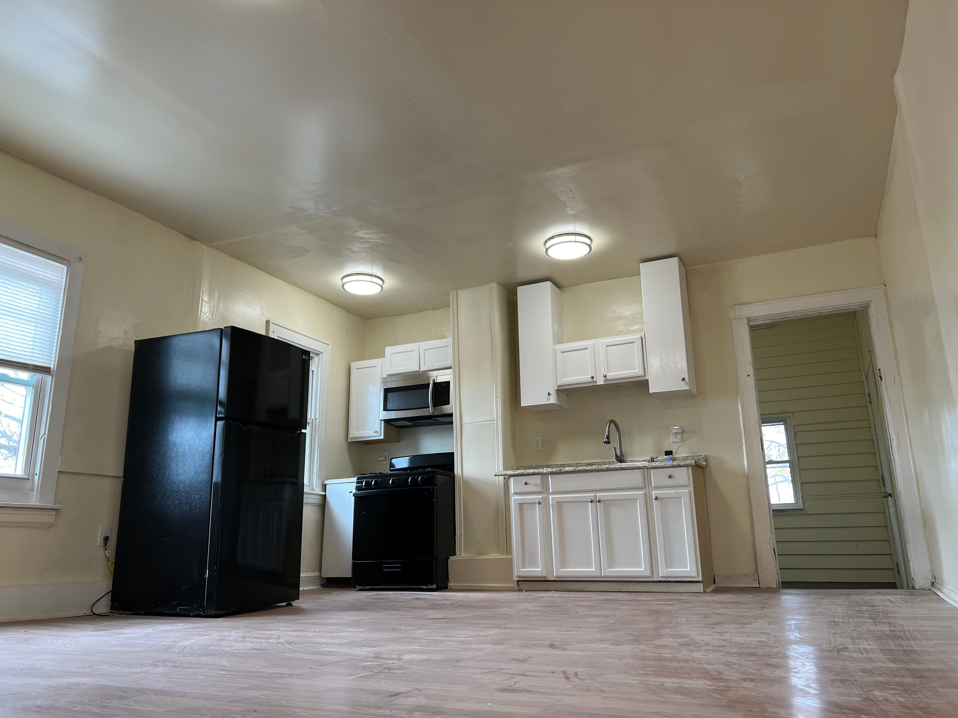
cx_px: 479
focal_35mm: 26
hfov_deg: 67.3
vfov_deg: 53.1
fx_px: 720
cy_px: 359
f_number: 1.5
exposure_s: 1/120
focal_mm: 5.7
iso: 64
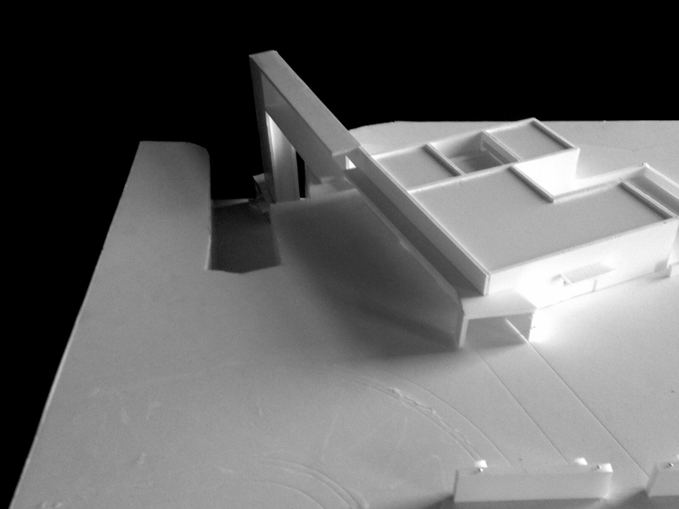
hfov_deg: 40.4
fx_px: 922
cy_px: 241
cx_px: 376
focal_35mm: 47
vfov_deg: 30.9
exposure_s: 1/20
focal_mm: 4.28
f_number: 2.4
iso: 125
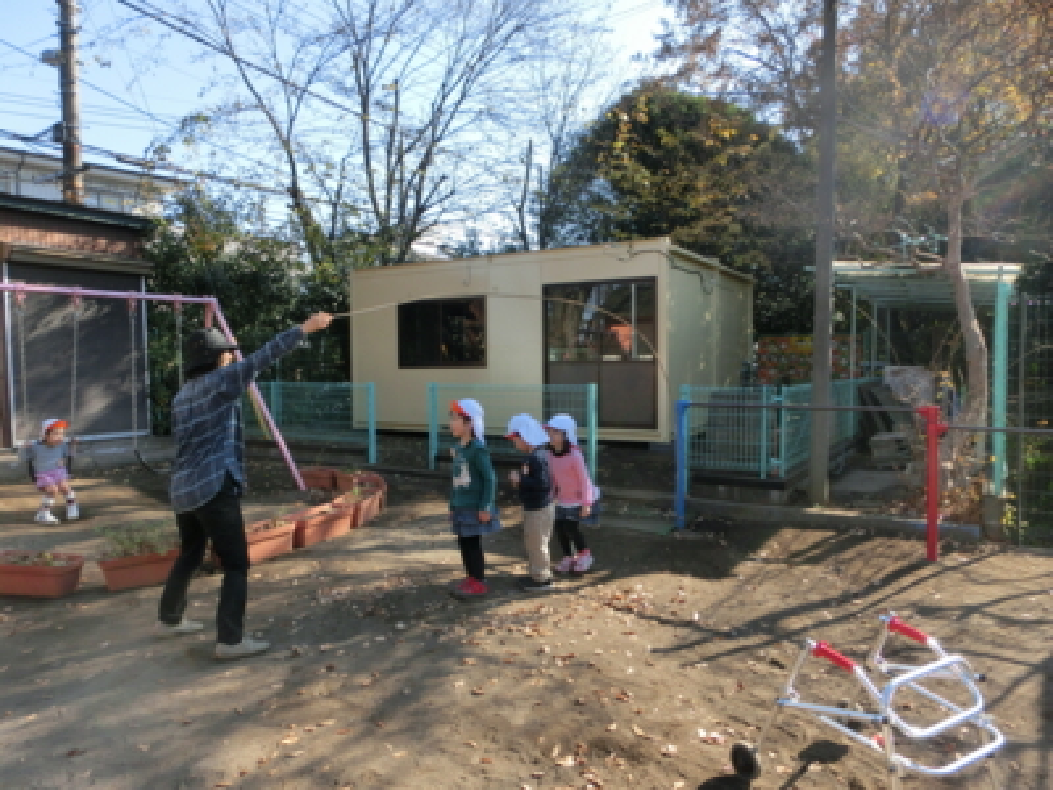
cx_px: 526
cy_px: 395
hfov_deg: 71.6
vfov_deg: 56.8
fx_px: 730
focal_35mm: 24
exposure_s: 1/500
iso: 80
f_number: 3
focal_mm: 4.24
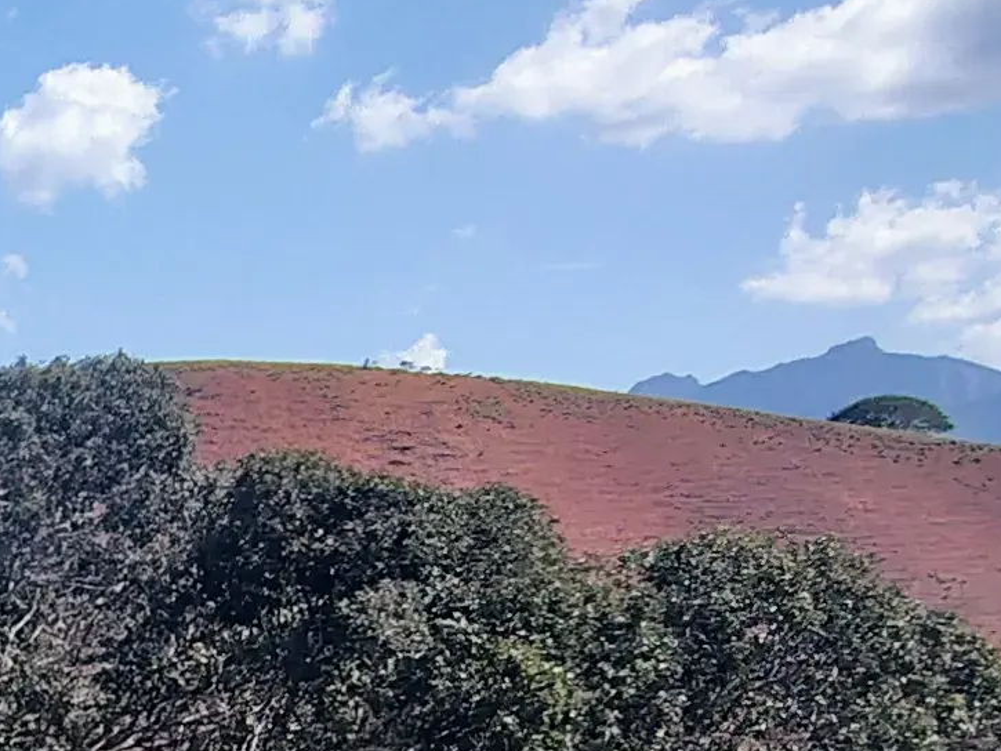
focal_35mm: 72
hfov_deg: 20.4
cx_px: -730
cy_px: 835
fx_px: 2082
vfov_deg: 19.5
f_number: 2.2
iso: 100
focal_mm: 1.66
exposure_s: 1/1111
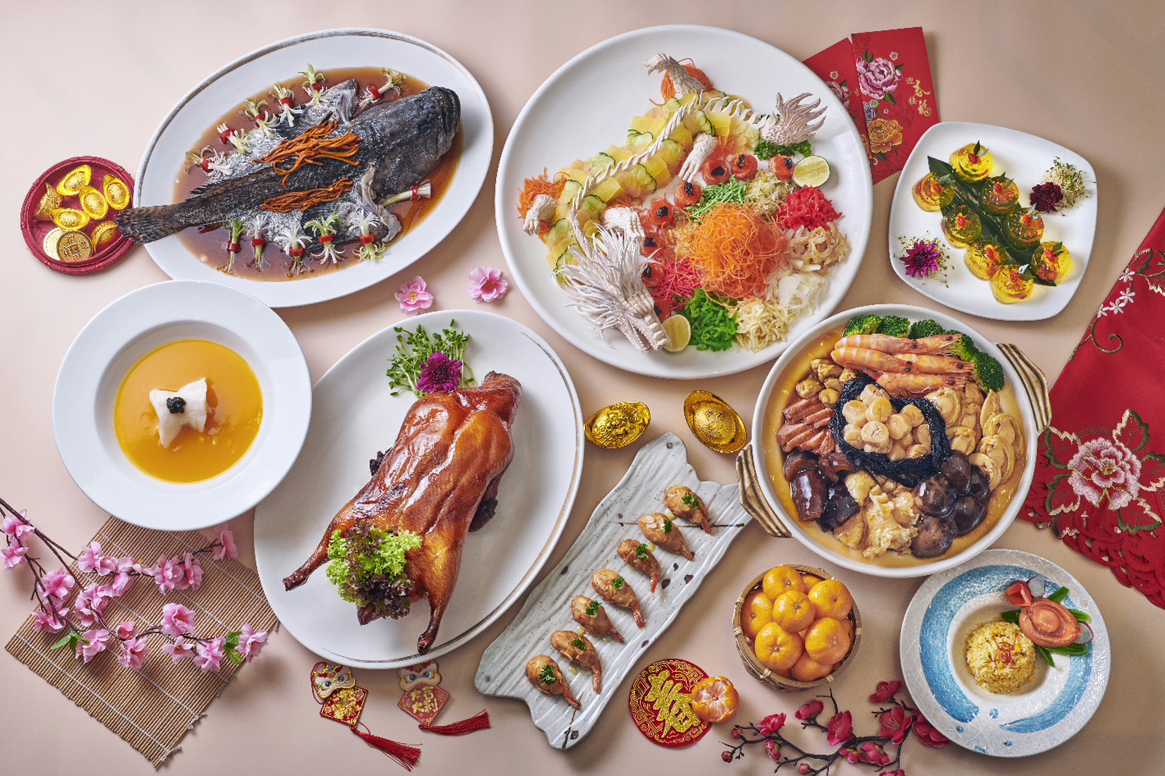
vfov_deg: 23.4
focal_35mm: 58
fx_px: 1876
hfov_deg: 34.5
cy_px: 388
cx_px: 582
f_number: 16
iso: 200
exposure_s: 1/30
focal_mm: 58
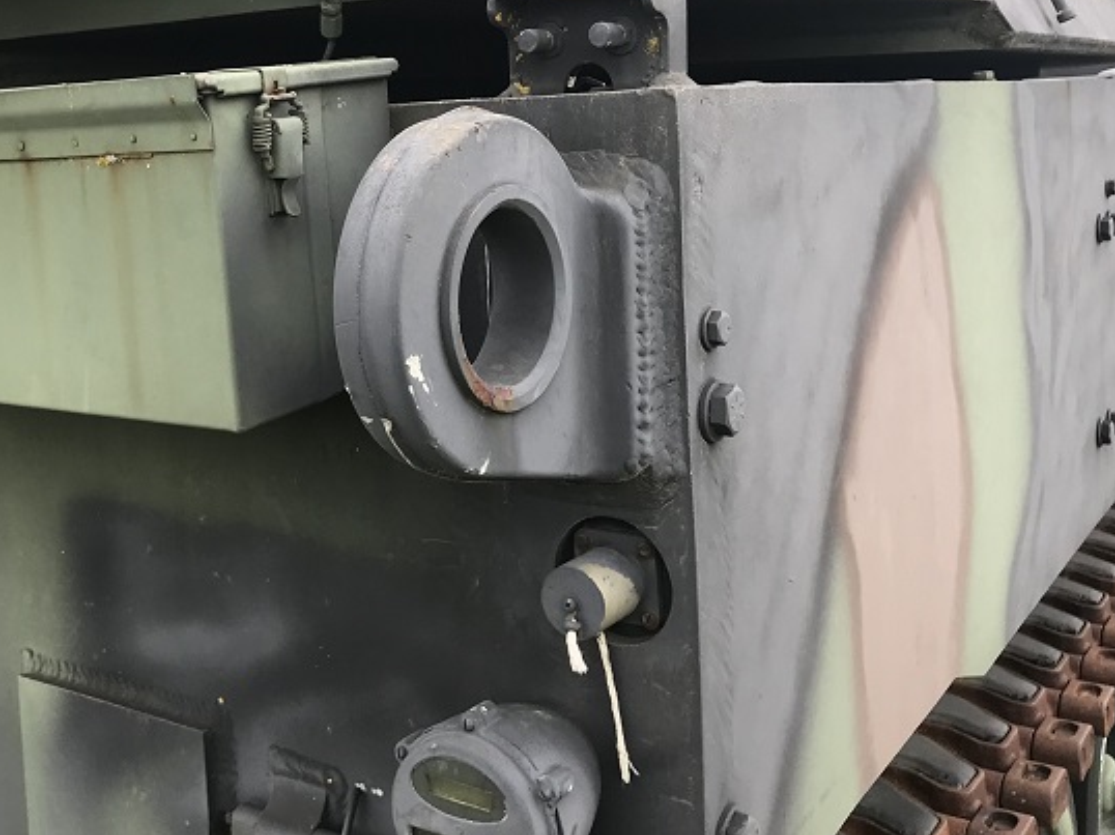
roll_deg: +2.4
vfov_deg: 33.8
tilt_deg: -3.1
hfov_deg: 44.1
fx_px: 1352
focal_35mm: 42
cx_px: 360
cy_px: 235
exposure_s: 1/402
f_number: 1.8
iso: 20
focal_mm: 3.99
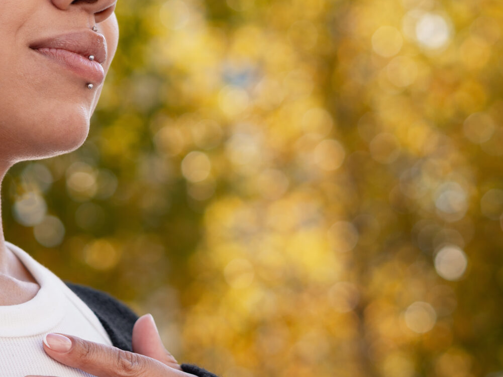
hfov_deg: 16.0
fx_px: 1787
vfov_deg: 12.0
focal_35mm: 123
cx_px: 173
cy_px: 156
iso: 125
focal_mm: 50
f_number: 2.8
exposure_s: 1/800
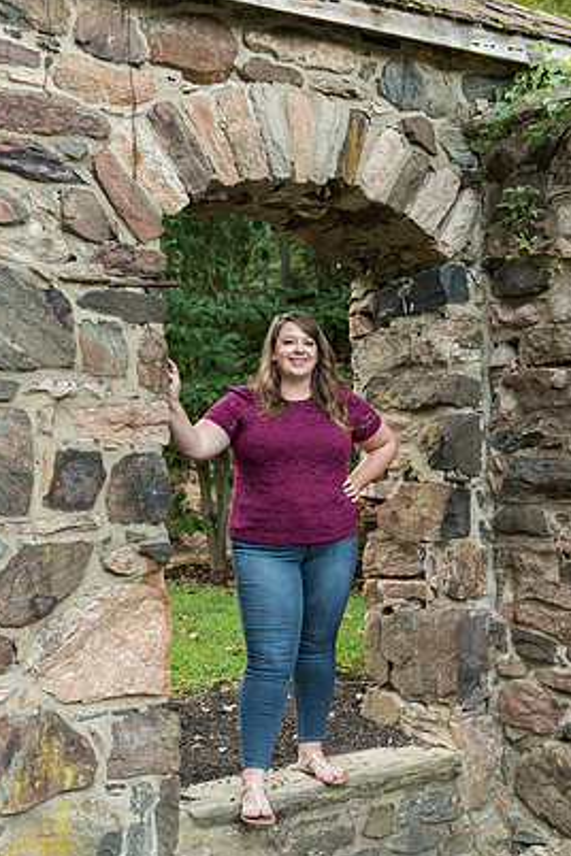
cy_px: 428
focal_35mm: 47
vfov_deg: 41.9
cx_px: 260
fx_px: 1118
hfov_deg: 28.6
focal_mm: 42
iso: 1600
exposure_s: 1/125
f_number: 3.5
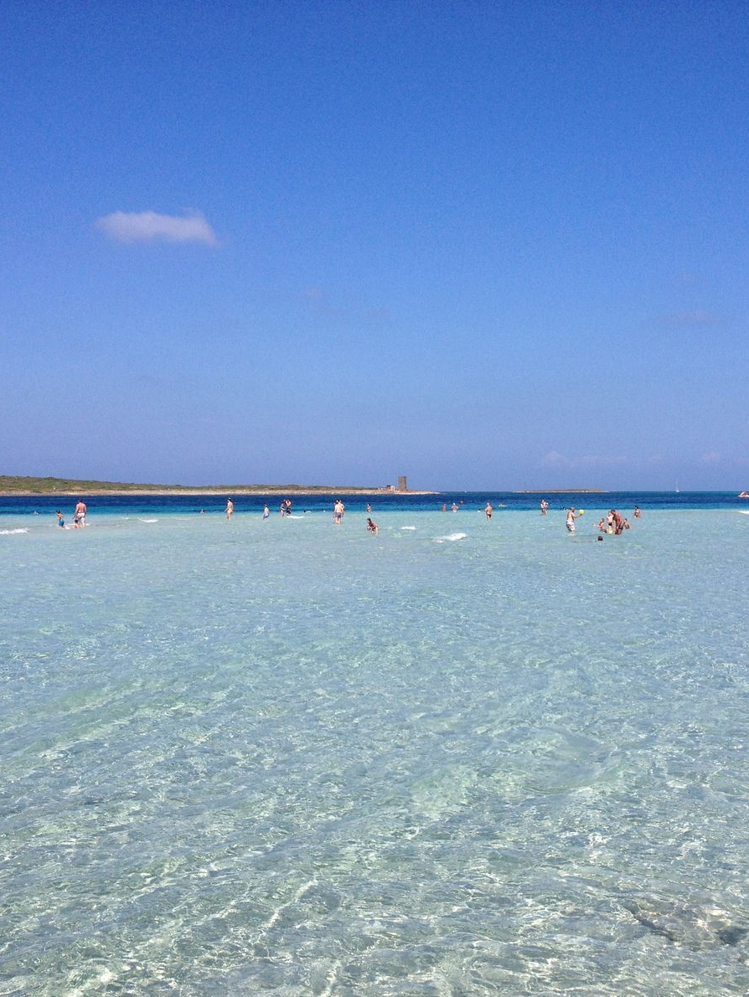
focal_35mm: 47
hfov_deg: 30.8
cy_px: 496
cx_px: 444
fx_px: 1355
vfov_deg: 40.4
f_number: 2.4
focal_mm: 4.28
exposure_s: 1/2513
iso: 50
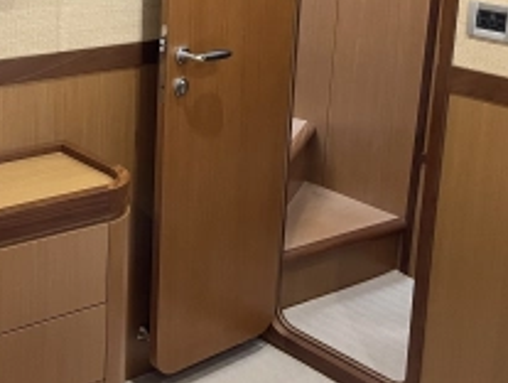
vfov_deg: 21.1
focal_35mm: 69
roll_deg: -0.6
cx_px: 69
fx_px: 1014
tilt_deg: -13.0
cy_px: 80
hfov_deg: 27.3
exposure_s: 1/45
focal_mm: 4.2
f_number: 1.6
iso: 500
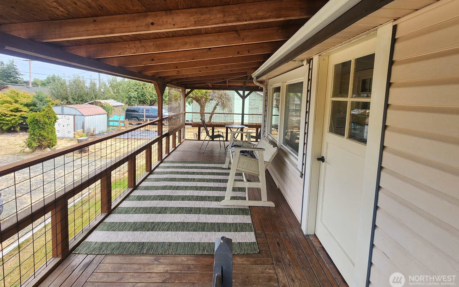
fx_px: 175
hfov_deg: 105.3
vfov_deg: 77.9
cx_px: 232
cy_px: 117
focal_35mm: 14
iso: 50
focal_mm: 2.2
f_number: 2.2
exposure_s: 1/254
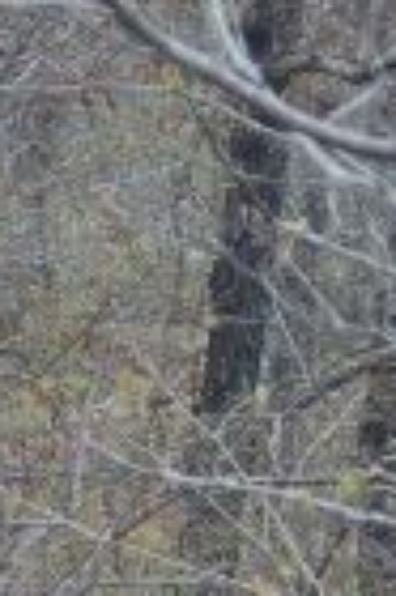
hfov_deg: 2.4
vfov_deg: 3.6
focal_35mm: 564
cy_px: 1175
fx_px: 9328
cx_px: -115
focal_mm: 70
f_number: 4.5
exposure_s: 1/800
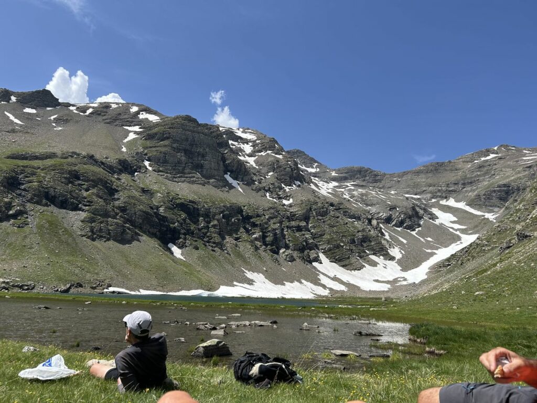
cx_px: 268
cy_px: 202
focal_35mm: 26
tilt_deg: +12.4
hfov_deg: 67.3
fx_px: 403
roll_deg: -0.9
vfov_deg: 53.1
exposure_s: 1/3831
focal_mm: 5.7
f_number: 1.5
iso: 50
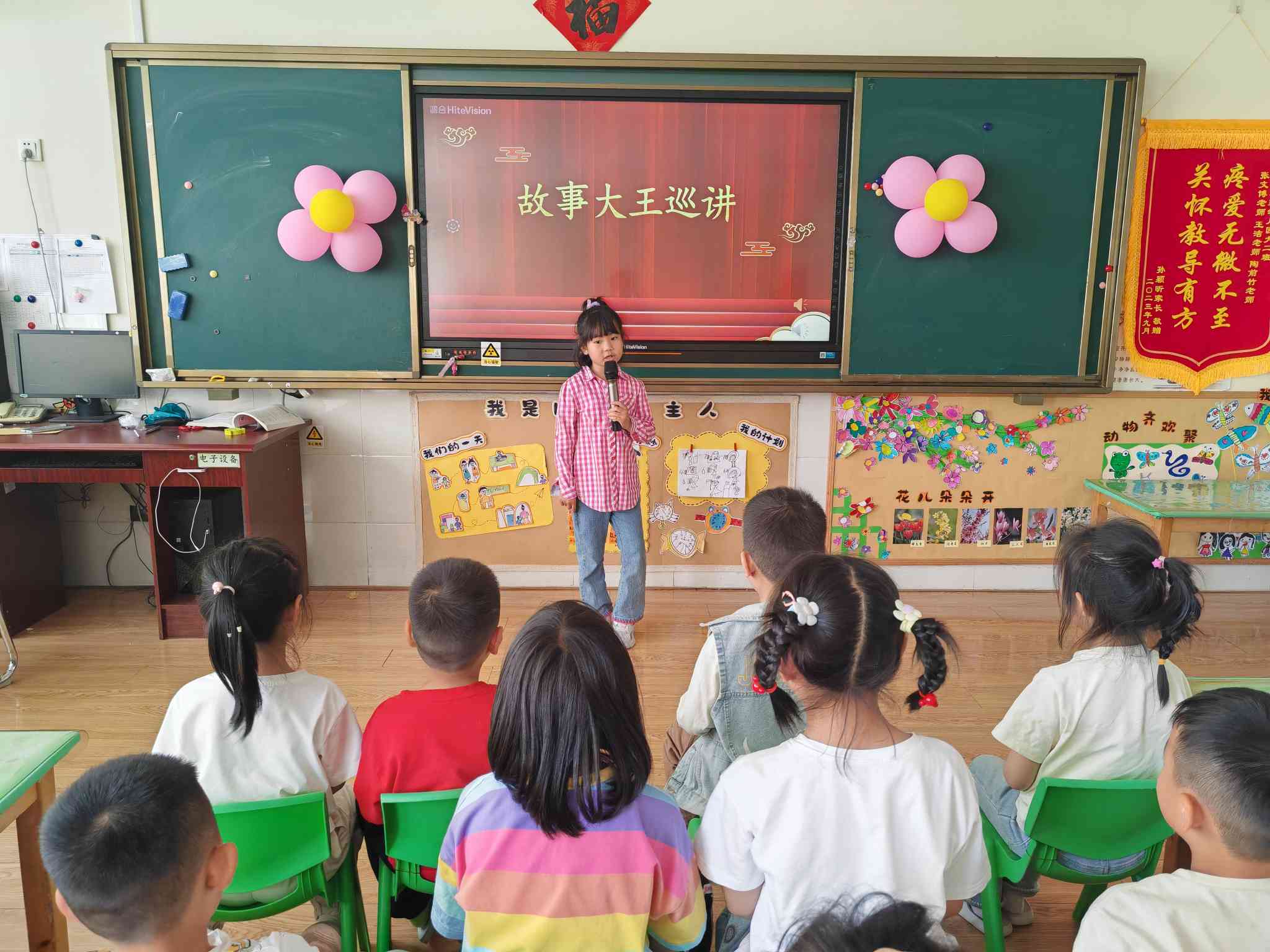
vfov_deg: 51.4
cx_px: 635
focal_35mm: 27
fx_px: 991
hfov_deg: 65.3
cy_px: 476
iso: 400
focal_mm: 5.52
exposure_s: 1/90.1
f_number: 1.95
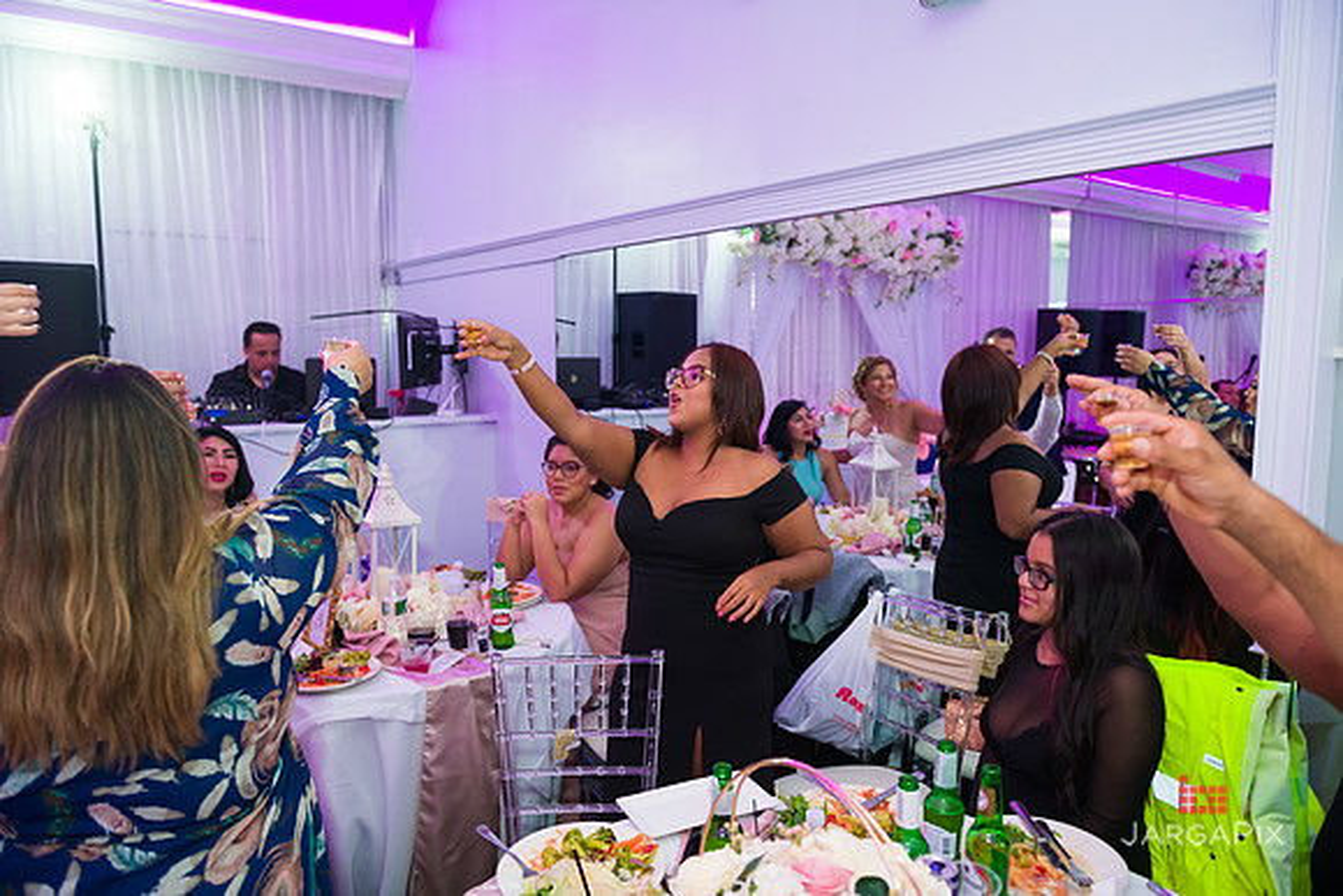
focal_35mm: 24
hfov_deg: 73.7
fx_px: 896
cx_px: 672
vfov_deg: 53.2
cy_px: 448
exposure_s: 1/125
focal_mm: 24
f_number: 3.2
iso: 800
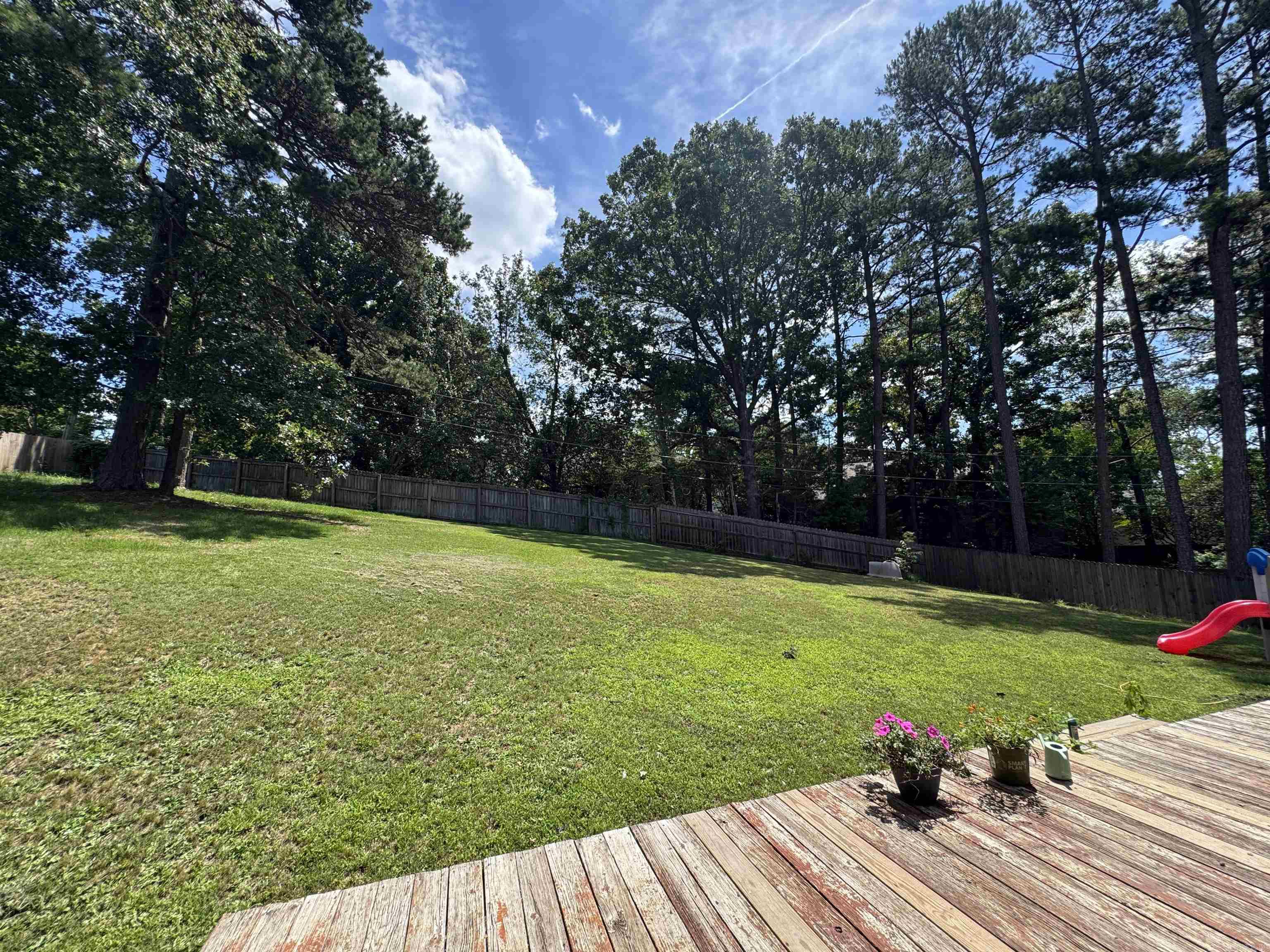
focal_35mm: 14
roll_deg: +2.1
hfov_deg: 102.1
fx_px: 514
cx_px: 635
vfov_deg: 85.7
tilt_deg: +7.3
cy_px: 476
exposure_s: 1/707
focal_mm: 2.22
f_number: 2.2
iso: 40
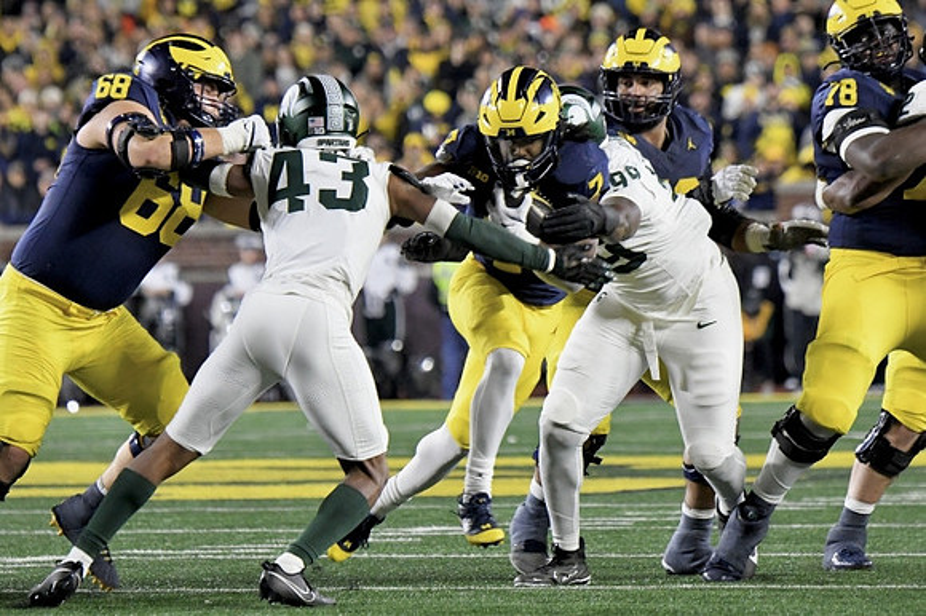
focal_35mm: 420
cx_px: 463
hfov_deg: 4.9
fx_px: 10797
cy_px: 308
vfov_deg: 3.3
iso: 6400
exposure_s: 1/800
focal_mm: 280
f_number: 5.6
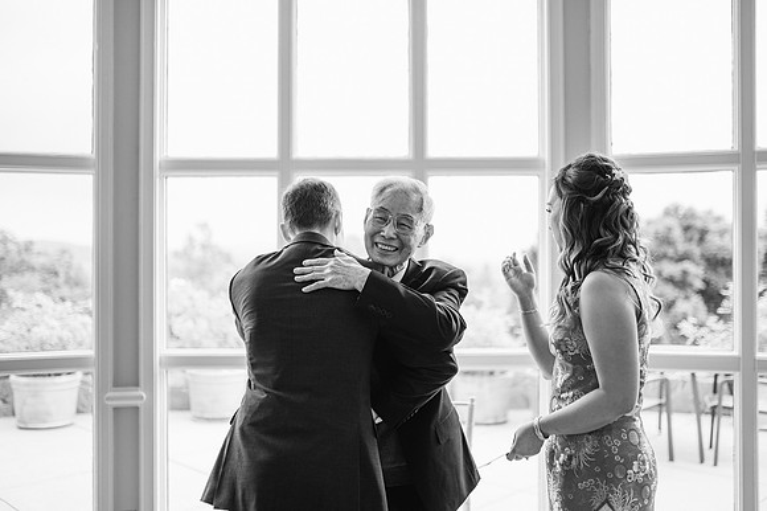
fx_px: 756
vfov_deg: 37.3
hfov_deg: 53.8
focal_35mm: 35
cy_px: 256
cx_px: 384
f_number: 1.4
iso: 100
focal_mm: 35
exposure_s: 1/1000
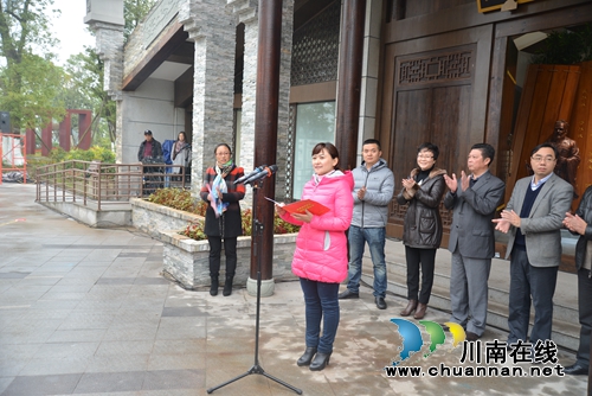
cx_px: 296
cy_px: 198
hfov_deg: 58.7
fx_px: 527
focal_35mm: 32
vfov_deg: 41.2
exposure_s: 1/45
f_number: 4
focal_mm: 32
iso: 200
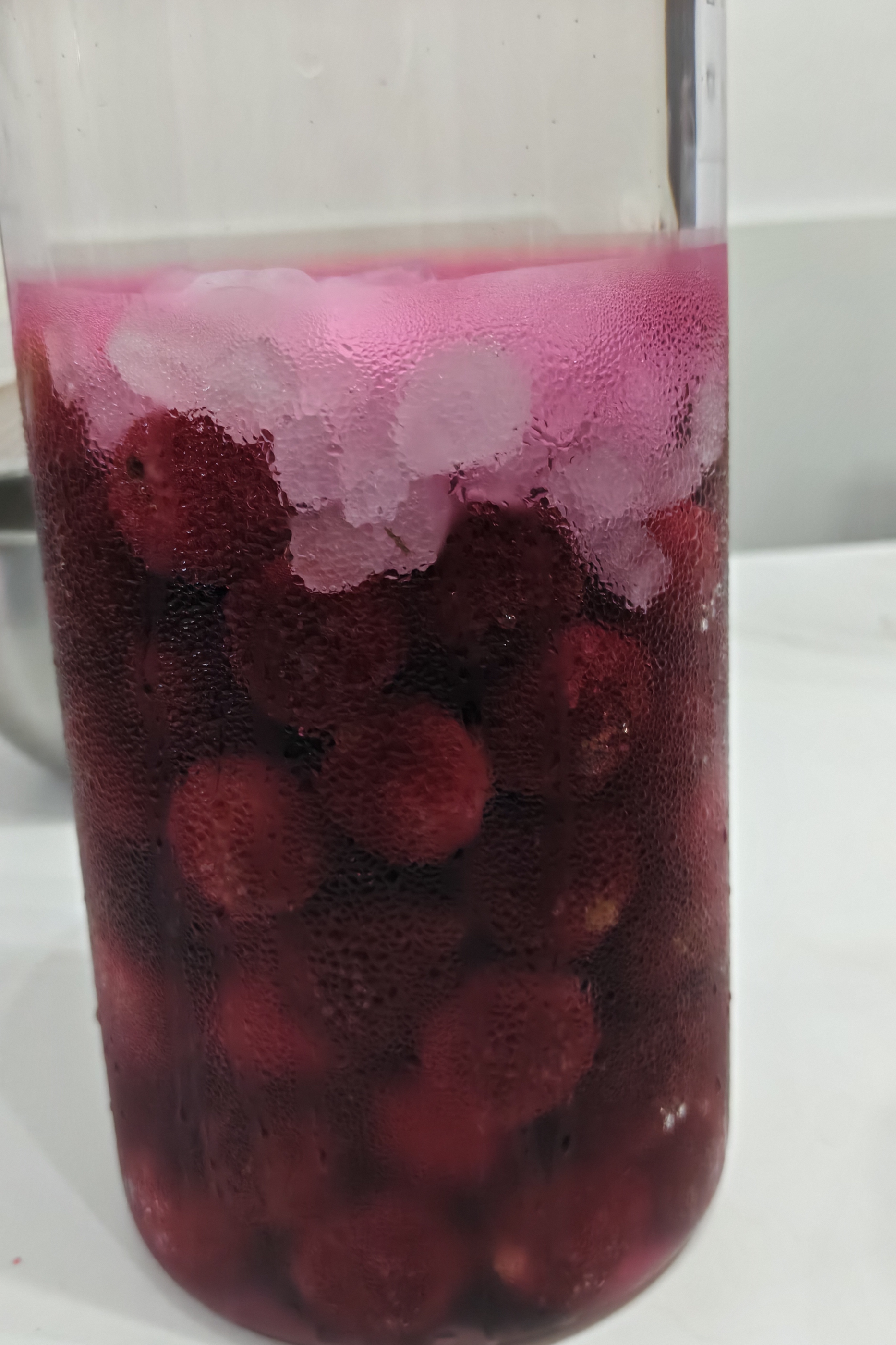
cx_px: 420
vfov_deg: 54.3
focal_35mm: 35
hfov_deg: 37.8
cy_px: 581
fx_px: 1307
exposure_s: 1/216
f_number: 1.88
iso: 559
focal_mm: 5.56
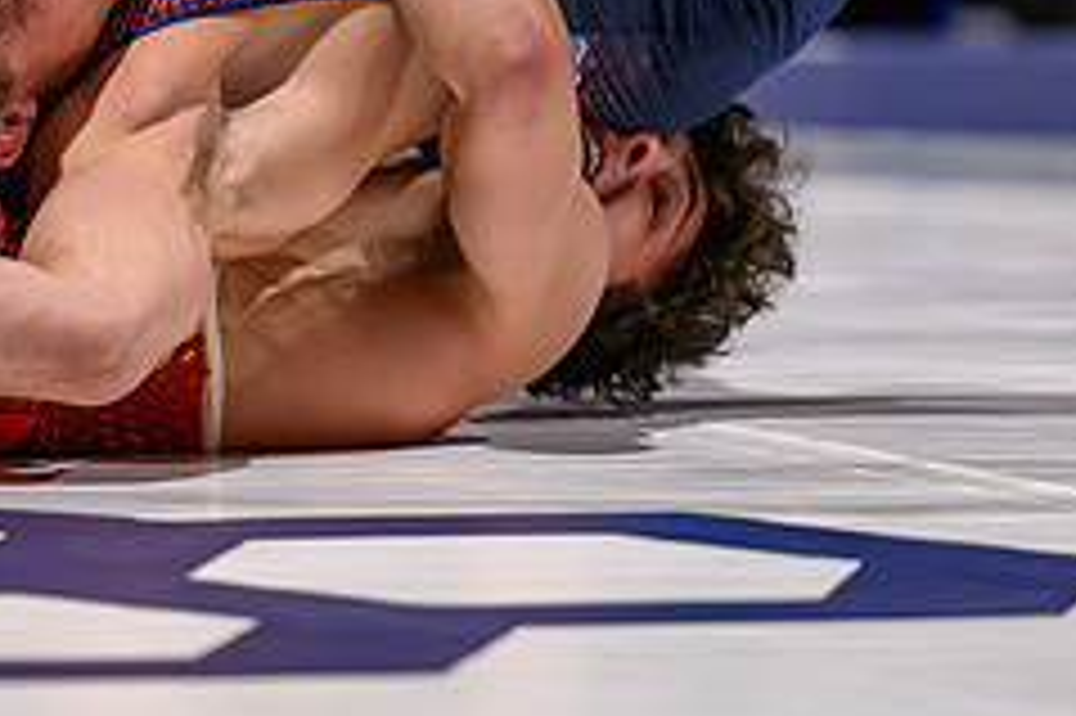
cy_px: 122
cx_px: 210
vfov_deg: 3.9
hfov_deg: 5.9
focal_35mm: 349
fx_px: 10424
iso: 8000
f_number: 2.8
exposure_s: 1/800
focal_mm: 135
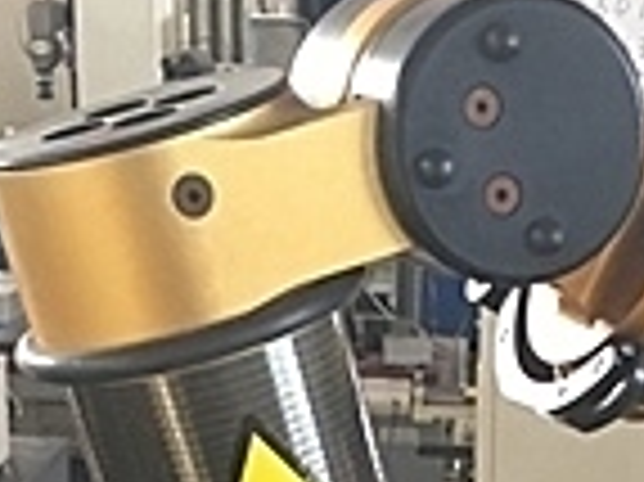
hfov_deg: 15.1
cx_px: 522
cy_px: 941
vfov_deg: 10.5
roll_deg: -1.6
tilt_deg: -21.6
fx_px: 2417
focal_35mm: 130
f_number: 2.2
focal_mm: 4.15
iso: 125
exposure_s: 1/30
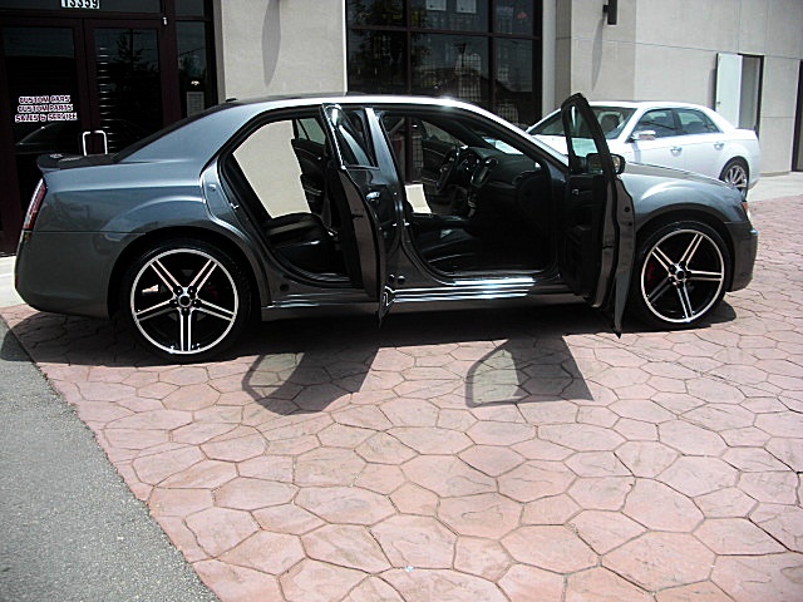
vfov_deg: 39.7
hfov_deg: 51.4
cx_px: 402
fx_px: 835
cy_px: 301
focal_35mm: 36
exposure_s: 1/800
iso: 50
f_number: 2.8
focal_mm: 6.3
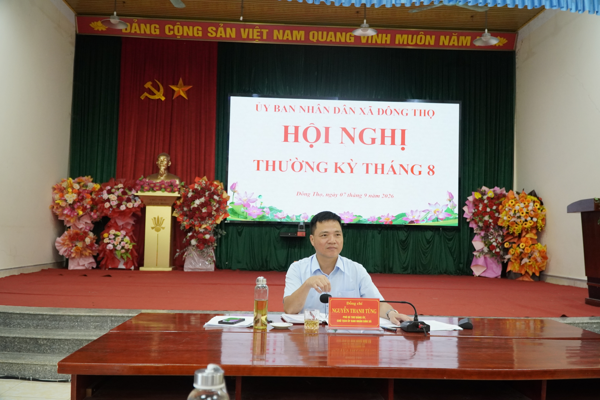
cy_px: 200
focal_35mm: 32
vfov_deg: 41.7
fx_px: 525
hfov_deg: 59.5
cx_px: 300
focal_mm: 21
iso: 2000
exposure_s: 1/125
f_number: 4
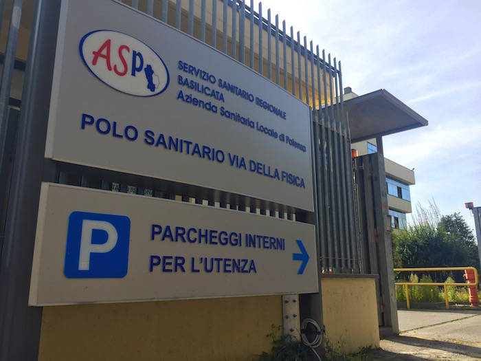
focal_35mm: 29
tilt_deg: +13.4
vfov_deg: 48.2
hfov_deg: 61.7
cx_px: 240
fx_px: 403
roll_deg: -0.2
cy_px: 180
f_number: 2.2
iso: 32
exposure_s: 1/1041
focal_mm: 4.15
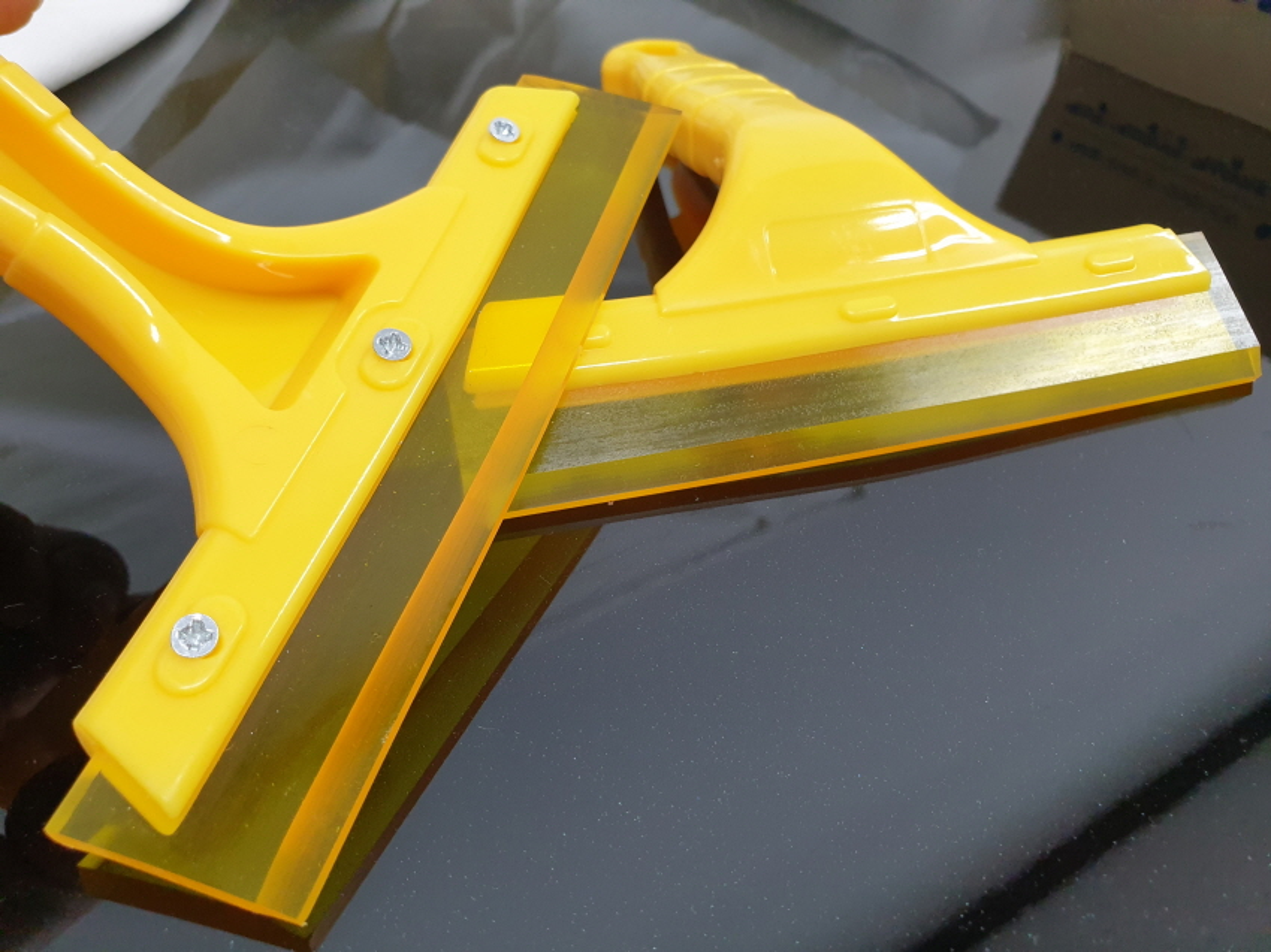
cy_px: 476
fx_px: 954
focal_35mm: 26
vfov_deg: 53.0
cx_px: 636
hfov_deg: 67.3
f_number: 2.4
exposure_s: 1/60
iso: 200
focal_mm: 4.3
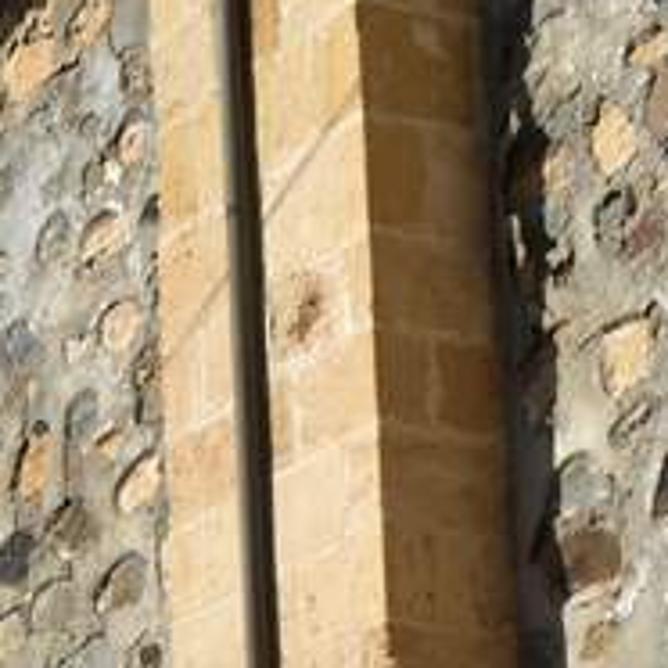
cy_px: 1253
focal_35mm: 164
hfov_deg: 10.1
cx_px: -490
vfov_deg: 10.0
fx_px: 3581
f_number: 10
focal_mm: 20
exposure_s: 1/400
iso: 100
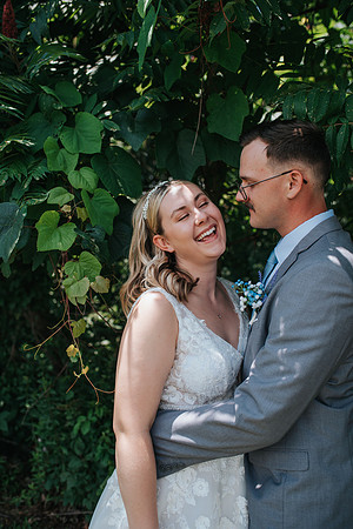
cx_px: 176
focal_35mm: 35
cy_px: 264
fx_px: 515
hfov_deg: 37.9
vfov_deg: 54.4
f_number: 2.8
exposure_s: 1/500
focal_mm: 35
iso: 100
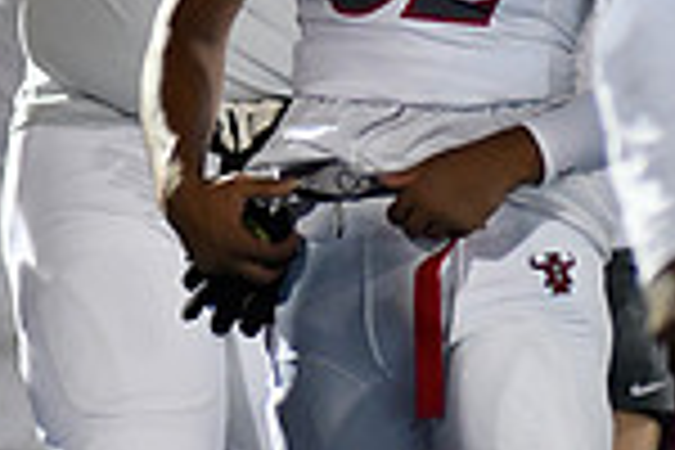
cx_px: 369
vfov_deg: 1.2
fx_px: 21767
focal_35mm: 1161
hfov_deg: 1.8
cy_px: 101
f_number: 2.8
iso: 5000
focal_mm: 300
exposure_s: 1/1000
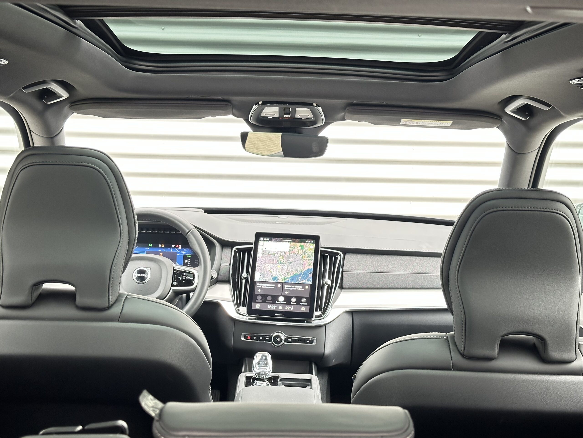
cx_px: 292
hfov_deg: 39.7
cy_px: 219
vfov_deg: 30.3
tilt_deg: -7.1
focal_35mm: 48
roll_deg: -1.6
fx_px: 808
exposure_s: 1/60
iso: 200
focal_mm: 6.86
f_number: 1.78
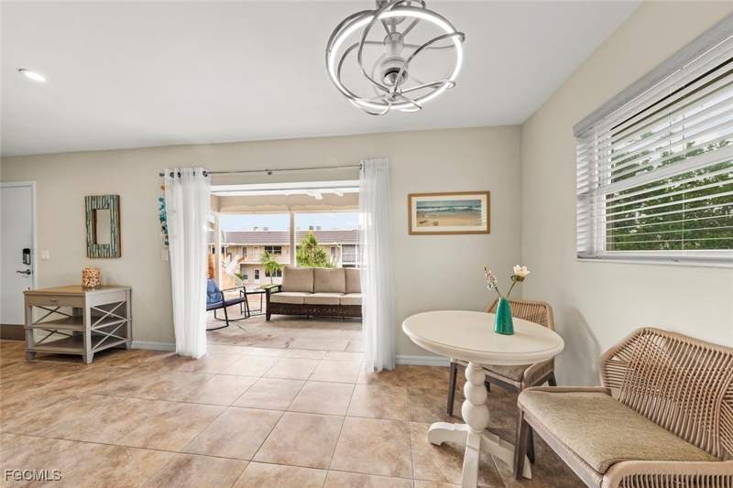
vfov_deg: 90.0
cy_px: 244
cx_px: 366
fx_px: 244
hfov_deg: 112.6
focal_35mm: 12
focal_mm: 12
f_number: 10
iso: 160
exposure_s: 1/3
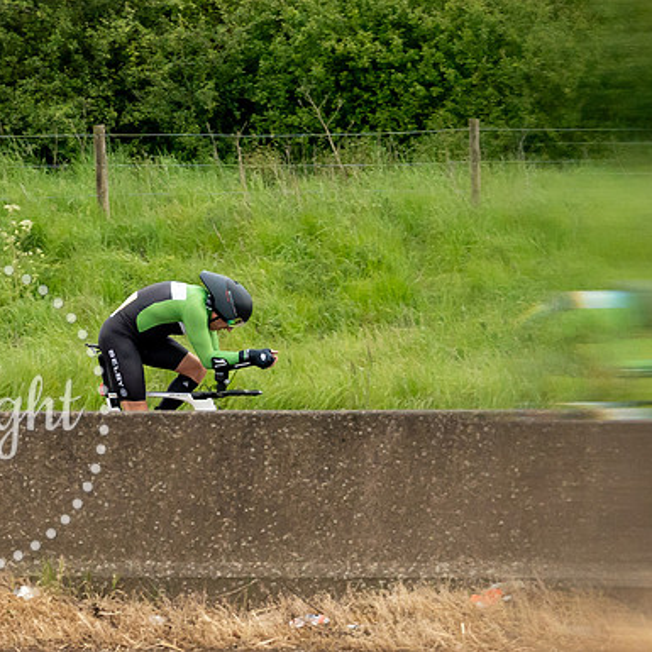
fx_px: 4965
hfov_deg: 7.5
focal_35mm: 233
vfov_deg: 7.5
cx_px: 155
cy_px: 376
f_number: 9
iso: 1250
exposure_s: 1/1000
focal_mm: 70
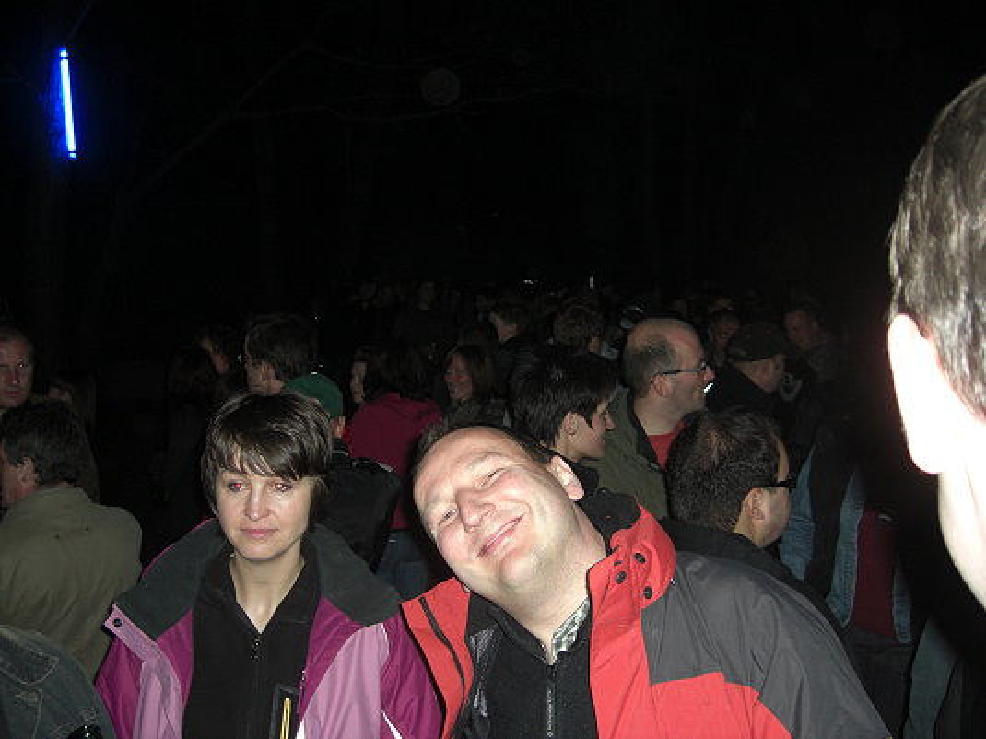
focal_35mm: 38
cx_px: 493
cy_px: 370
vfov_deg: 37.7
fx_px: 1082
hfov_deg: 49.0
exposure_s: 1/60
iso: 200
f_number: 2.8
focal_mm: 7.9
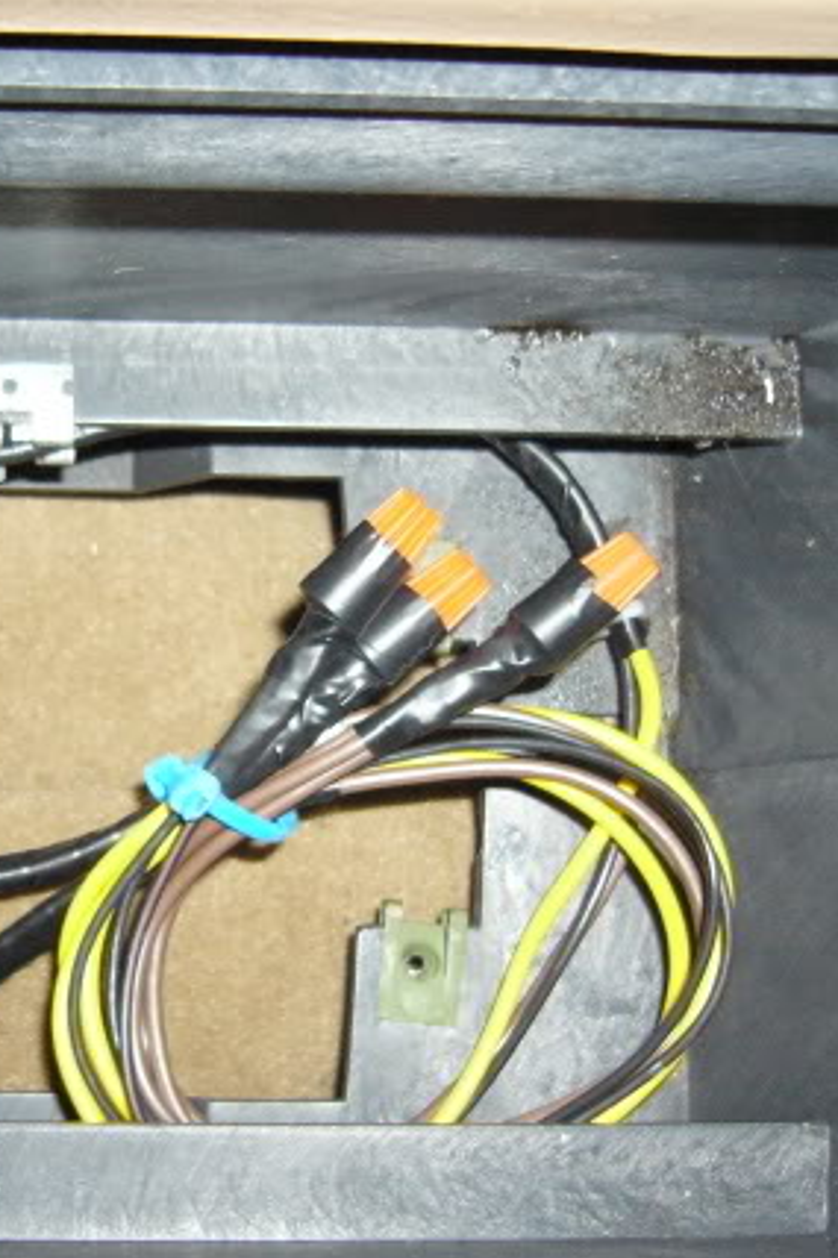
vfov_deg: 40.4
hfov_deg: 27.1
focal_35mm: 49
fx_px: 1712
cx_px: 191
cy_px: 626
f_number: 2.8
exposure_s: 1/60
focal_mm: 5.8
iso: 400
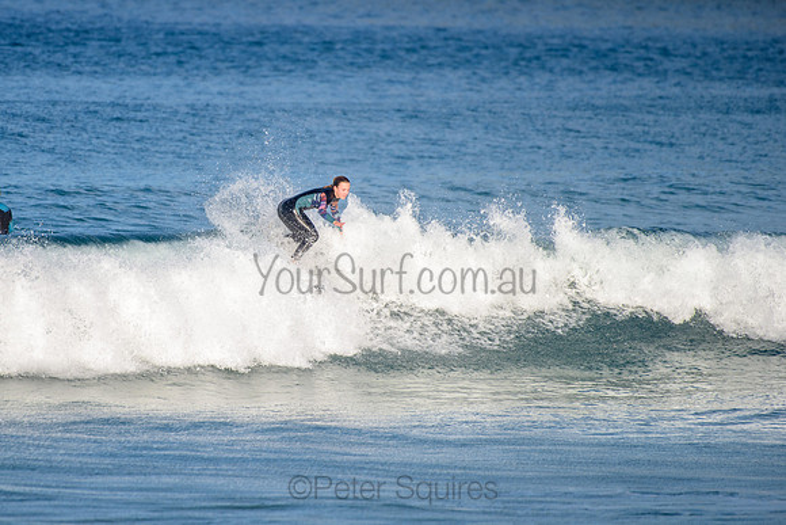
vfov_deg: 2.2
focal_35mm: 613
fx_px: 13393
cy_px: 253
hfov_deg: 3.4
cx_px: 304
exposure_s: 1/2000
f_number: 5.6
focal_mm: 500
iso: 200
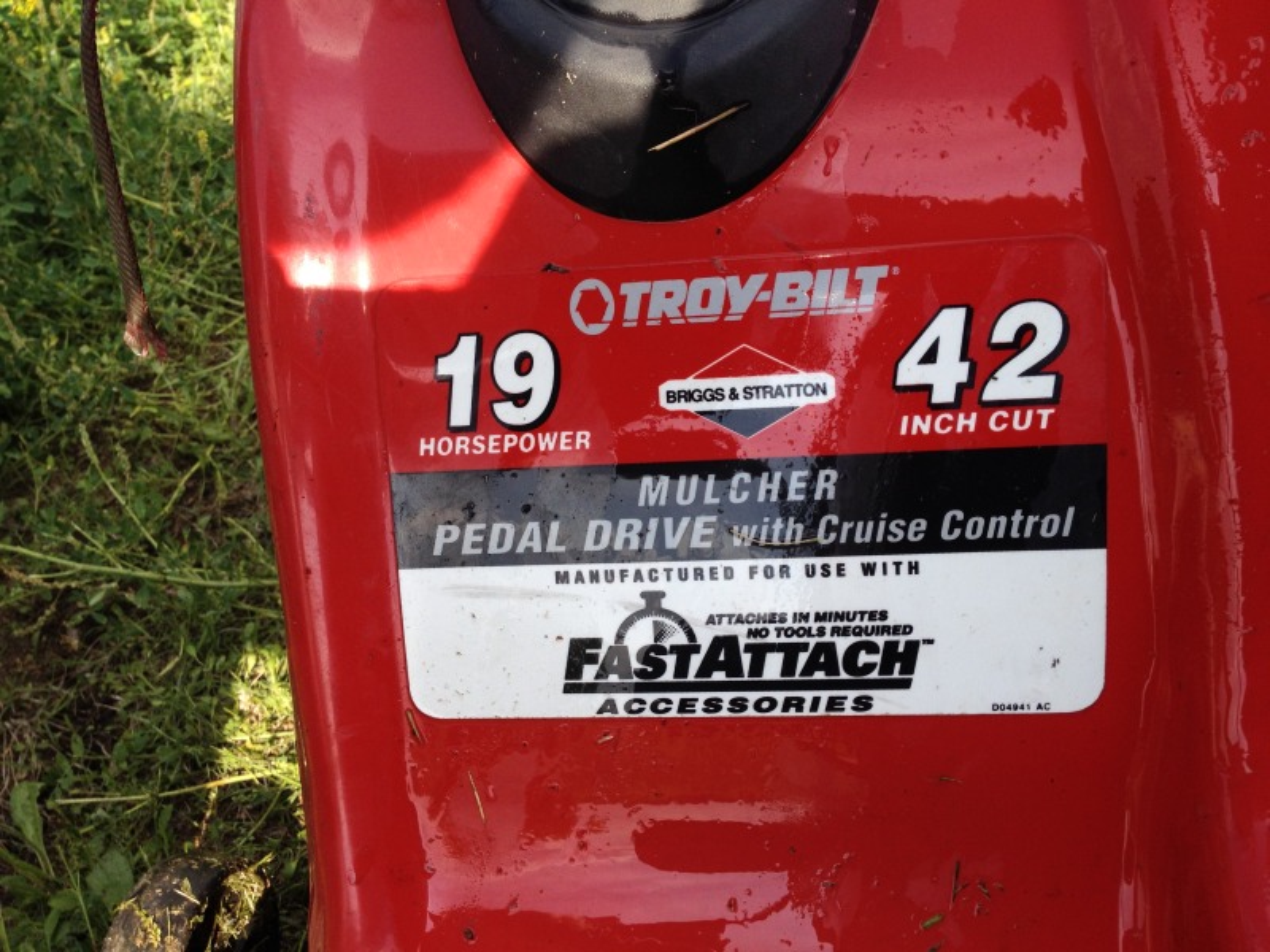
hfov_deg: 52.6
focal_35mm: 35
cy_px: 476
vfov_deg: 40.7
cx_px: 635
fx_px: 1284
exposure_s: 1/800
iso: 50
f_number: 2.4
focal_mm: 4.28
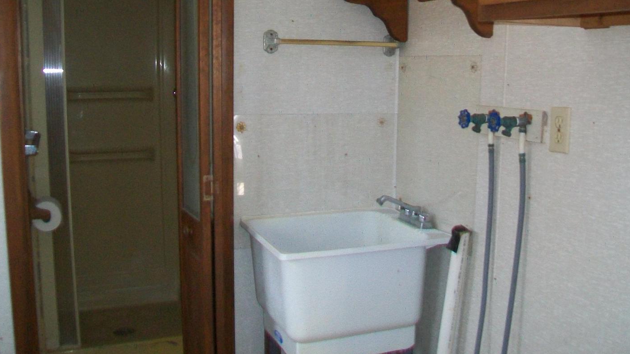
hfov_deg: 52.8
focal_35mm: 38
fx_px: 635
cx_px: 318
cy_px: 170
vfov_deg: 31.2
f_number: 2.7
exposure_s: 1/60
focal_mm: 6.1
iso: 160
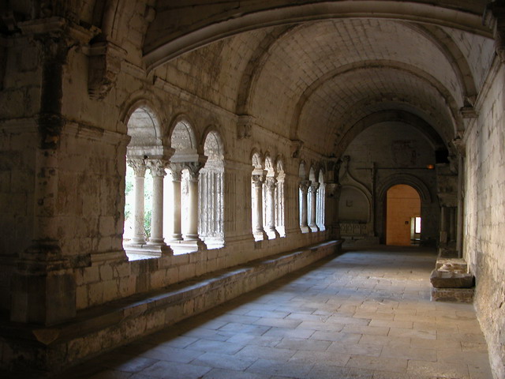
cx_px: 252
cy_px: 190
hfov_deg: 52.6
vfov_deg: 40.7
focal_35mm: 35
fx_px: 511
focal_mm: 8.9
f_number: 2.8
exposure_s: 1/12.8
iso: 100
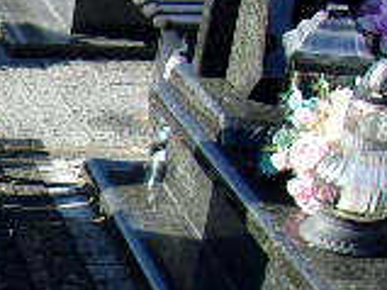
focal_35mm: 109
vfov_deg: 13.5
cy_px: 258
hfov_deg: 15.6
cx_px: -304
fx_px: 1218
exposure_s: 1/38
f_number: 10.4
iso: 80
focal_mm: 4.9
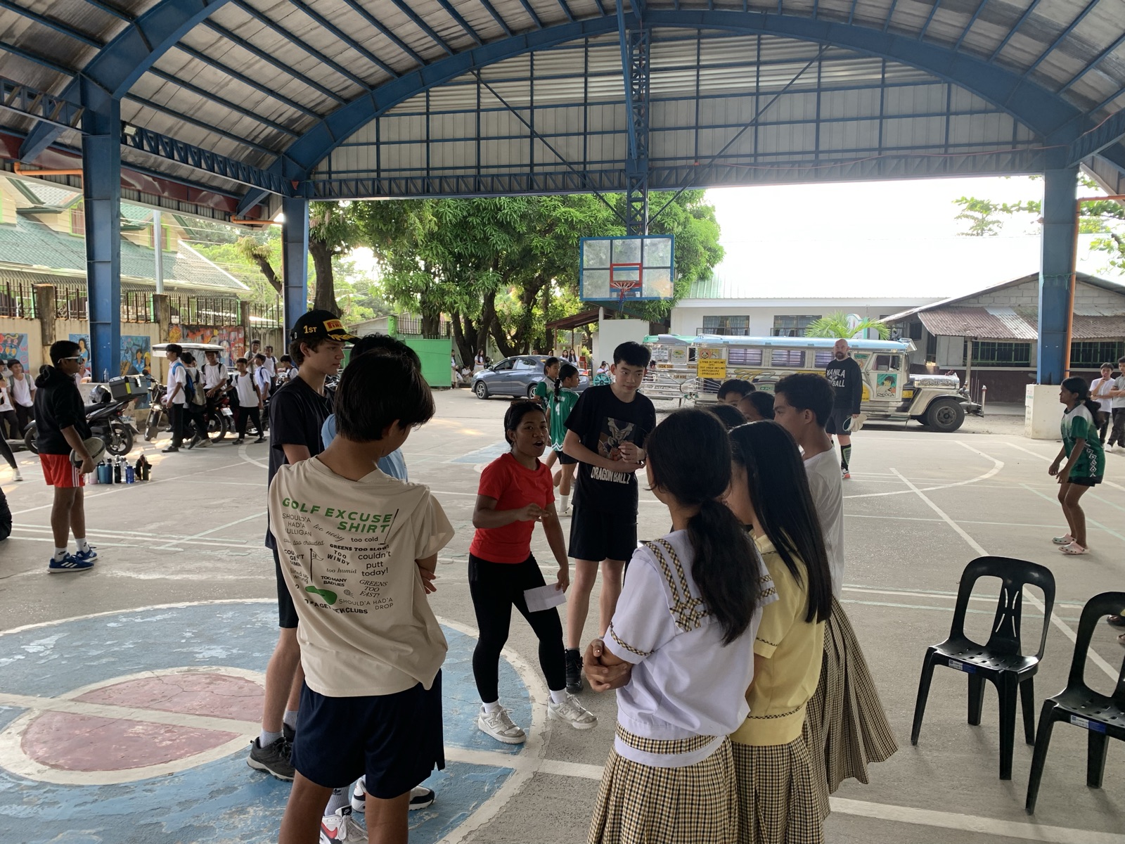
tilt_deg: -7.3
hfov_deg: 67.3
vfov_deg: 53.1
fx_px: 845
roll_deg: +0.2
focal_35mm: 26
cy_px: 422
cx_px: 562
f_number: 1.8
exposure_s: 1/122
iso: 32
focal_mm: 4.25
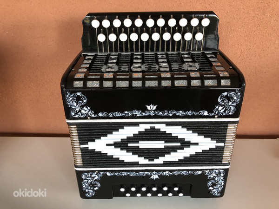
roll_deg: -0.1
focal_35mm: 28
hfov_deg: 63.4
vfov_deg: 49.7
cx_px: 140
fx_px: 226
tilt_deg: -26.6
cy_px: 104
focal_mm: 3.99
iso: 100
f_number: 1.8
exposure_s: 1/15
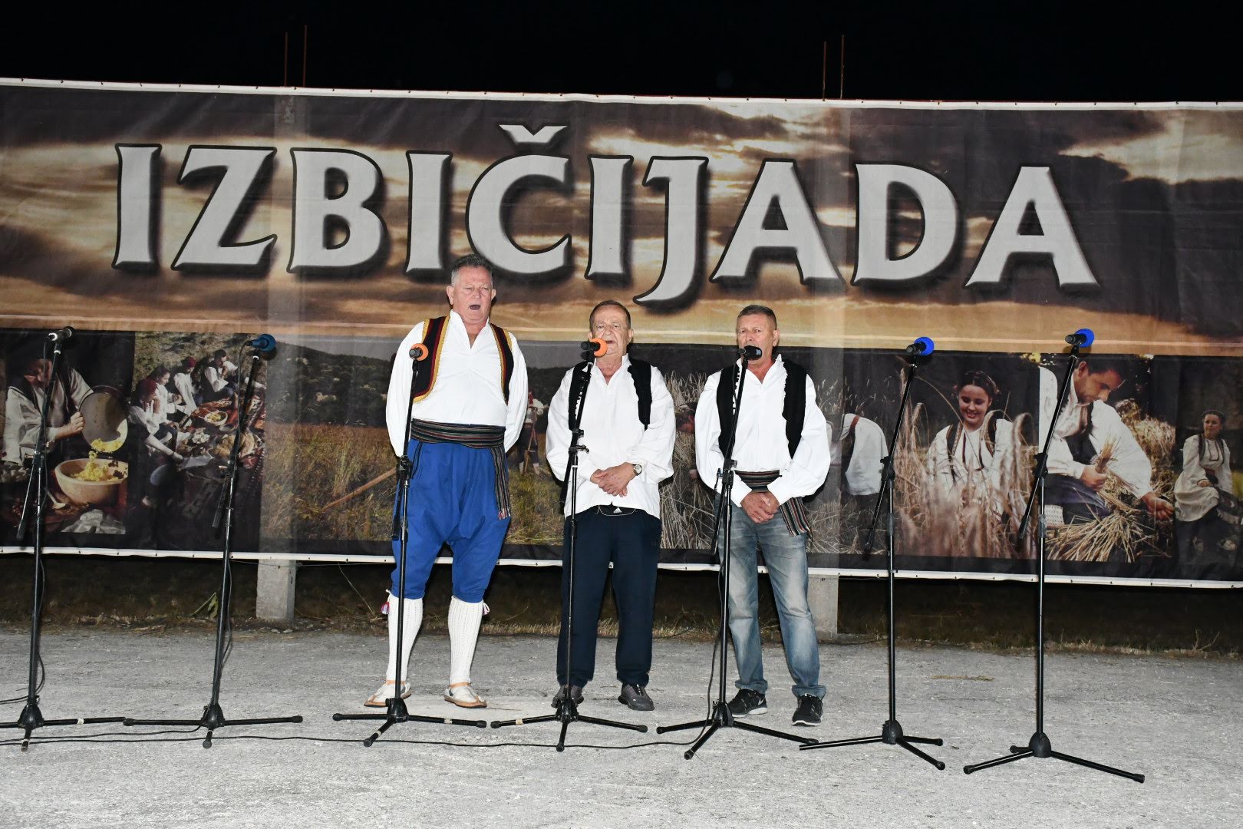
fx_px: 1554
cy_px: 414
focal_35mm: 45
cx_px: 622
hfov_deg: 43.6
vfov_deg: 29.9
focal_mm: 30
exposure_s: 1/60
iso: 3200
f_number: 6.3
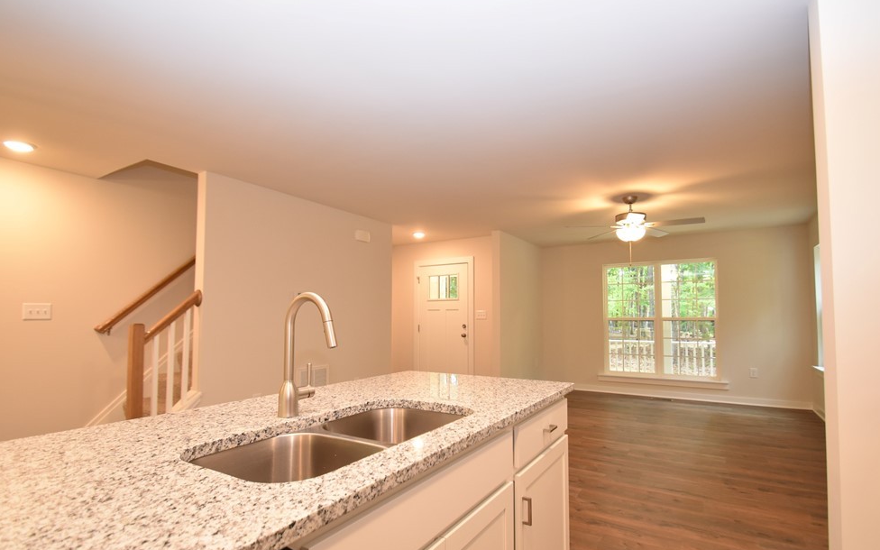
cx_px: 458
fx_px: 408
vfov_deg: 68.0
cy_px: 287
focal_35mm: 17
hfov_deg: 94.3
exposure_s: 1/60
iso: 800
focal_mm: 10
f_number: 4
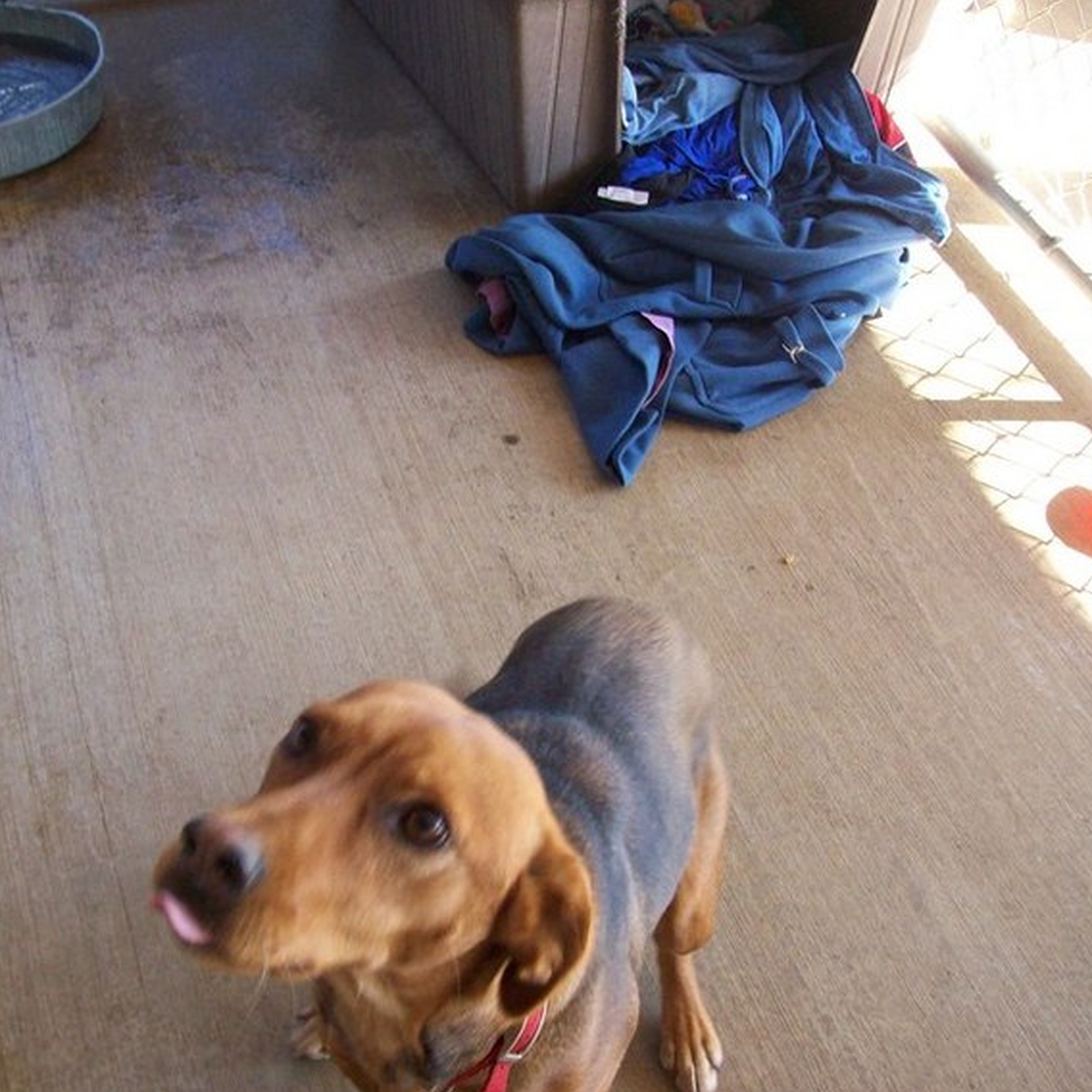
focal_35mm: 43
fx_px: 1535
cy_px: 547
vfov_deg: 39.2
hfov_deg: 39.2
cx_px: 552
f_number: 2.7
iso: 200
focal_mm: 6
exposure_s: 1/64
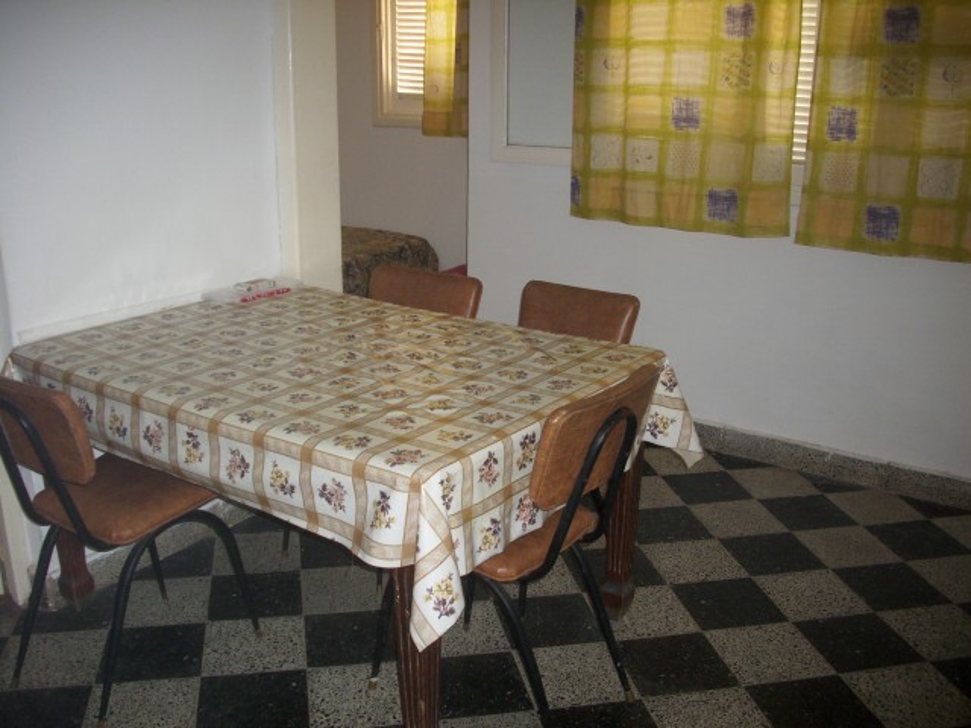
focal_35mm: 31
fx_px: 870
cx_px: 486
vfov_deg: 45.4
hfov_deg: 58.4
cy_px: 364
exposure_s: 1/30
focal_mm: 6.2
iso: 100
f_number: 2.8
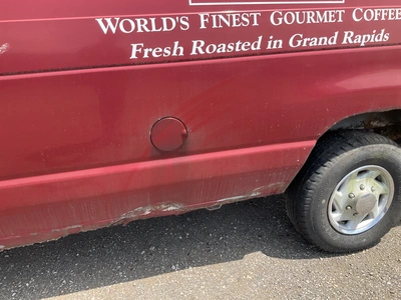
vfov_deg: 48.2
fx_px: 336
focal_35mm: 29
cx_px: 200
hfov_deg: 61.7
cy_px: 150
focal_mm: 3
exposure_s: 1/375
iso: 25
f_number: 1.8
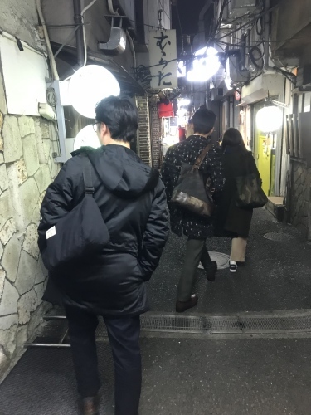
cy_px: 208
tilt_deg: -12.5
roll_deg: +2.1
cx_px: 156
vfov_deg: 63.4
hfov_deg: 49.7
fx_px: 335
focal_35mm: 28
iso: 100
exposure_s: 1/13
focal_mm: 3.99
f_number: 1.8
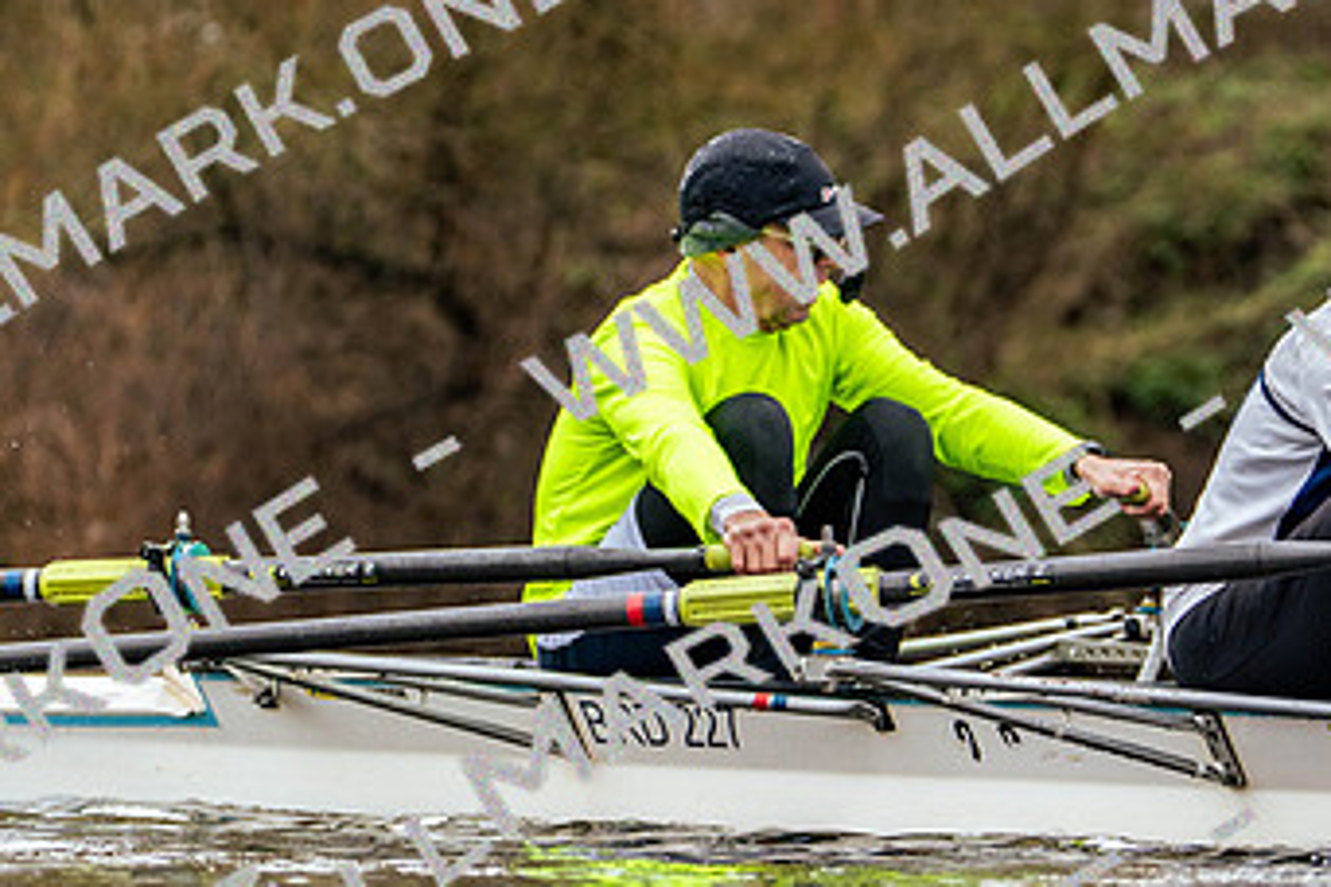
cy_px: 434
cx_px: 1004
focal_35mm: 400
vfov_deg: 3.4
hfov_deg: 5.2
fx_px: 14788
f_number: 6.3
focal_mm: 236
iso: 2000
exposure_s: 1/2000
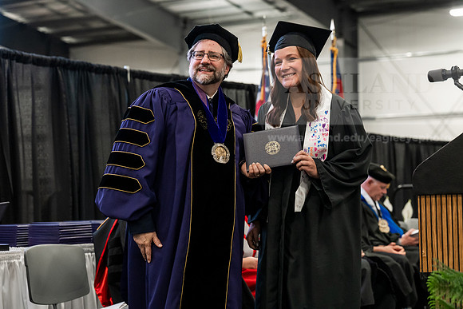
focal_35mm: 86
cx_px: 232
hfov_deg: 23.6
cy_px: 154
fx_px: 1106
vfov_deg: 15.9
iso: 4000
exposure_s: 1/200
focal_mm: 86
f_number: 4.5
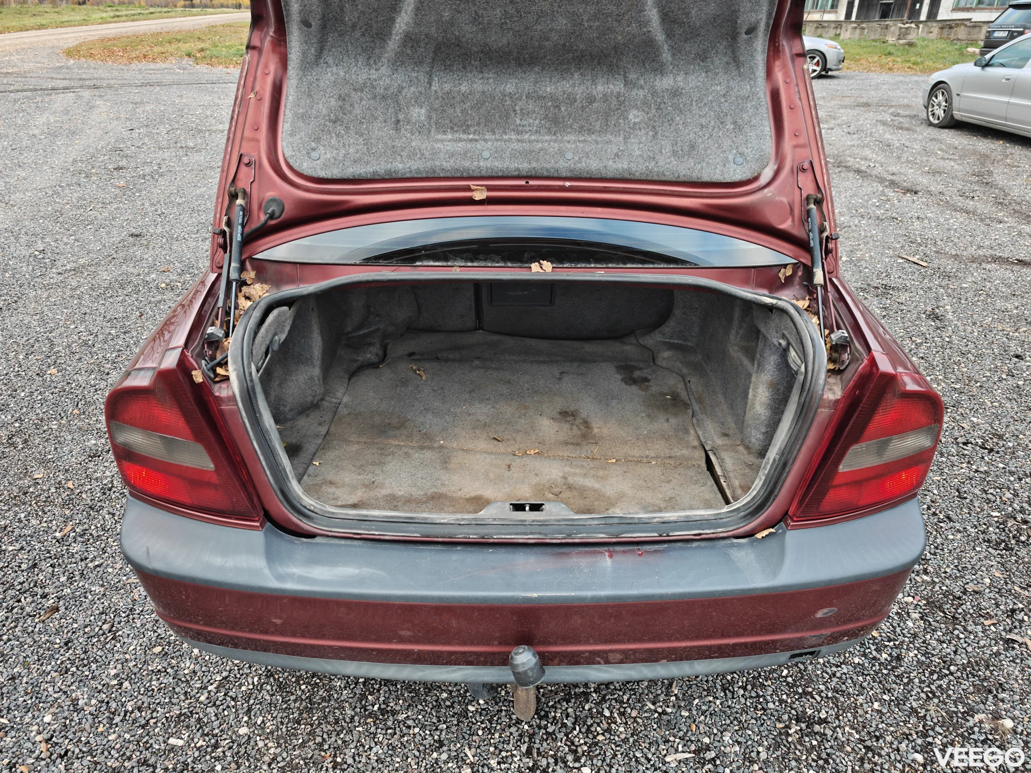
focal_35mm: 24
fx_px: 715
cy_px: 386
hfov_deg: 71.6
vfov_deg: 56.8
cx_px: 516
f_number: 1.68
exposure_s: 1/100
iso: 78
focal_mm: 6.57
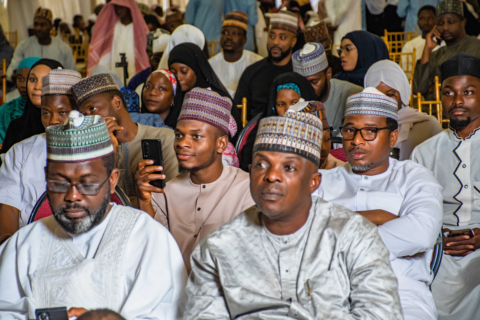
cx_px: 240
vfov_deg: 10.2
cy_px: 160
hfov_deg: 15.2
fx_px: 1800
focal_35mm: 135
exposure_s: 1/80
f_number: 5.3
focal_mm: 90
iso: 800
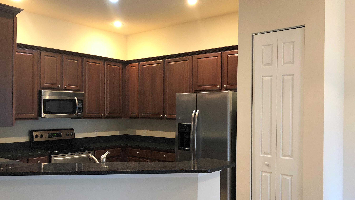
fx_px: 320
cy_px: 112
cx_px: 164
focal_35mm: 34
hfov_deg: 58.0
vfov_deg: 34.6
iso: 80
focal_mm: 3.99
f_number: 1.8
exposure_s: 1/15
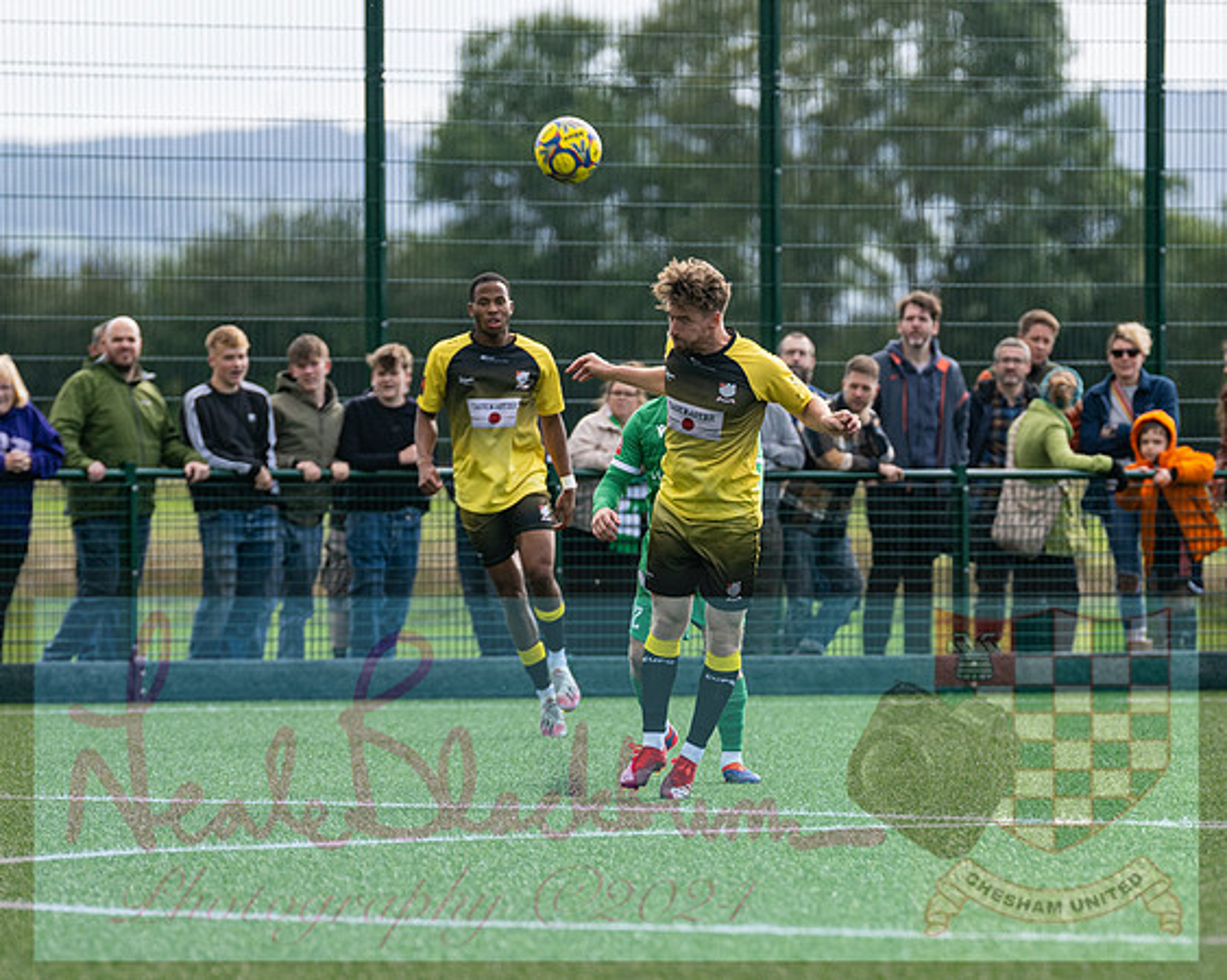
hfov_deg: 3.7
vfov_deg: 2.9
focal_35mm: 526
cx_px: 645
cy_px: 562
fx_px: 19099
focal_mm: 300
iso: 400
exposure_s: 1/1250
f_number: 4
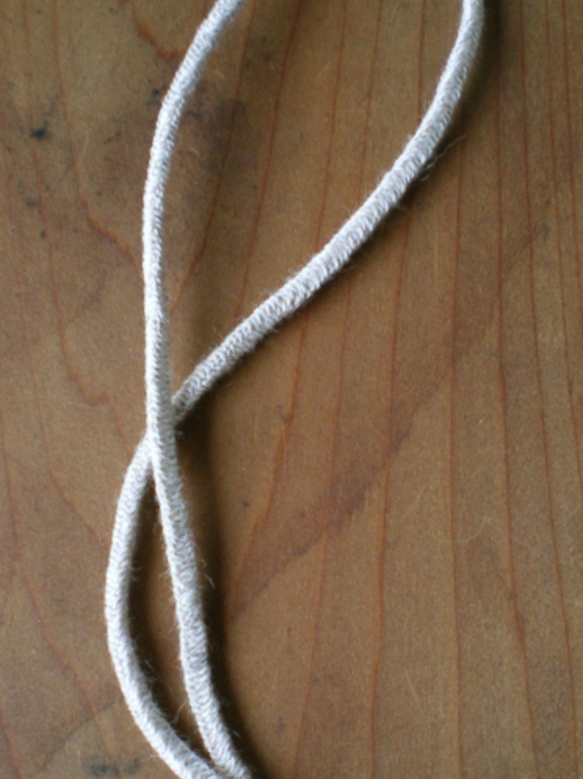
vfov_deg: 33.0
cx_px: 343
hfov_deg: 25.2
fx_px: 1304
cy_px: 508
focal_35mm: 58
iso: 250
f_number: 3.1
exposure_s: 1/50
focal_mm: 6.3
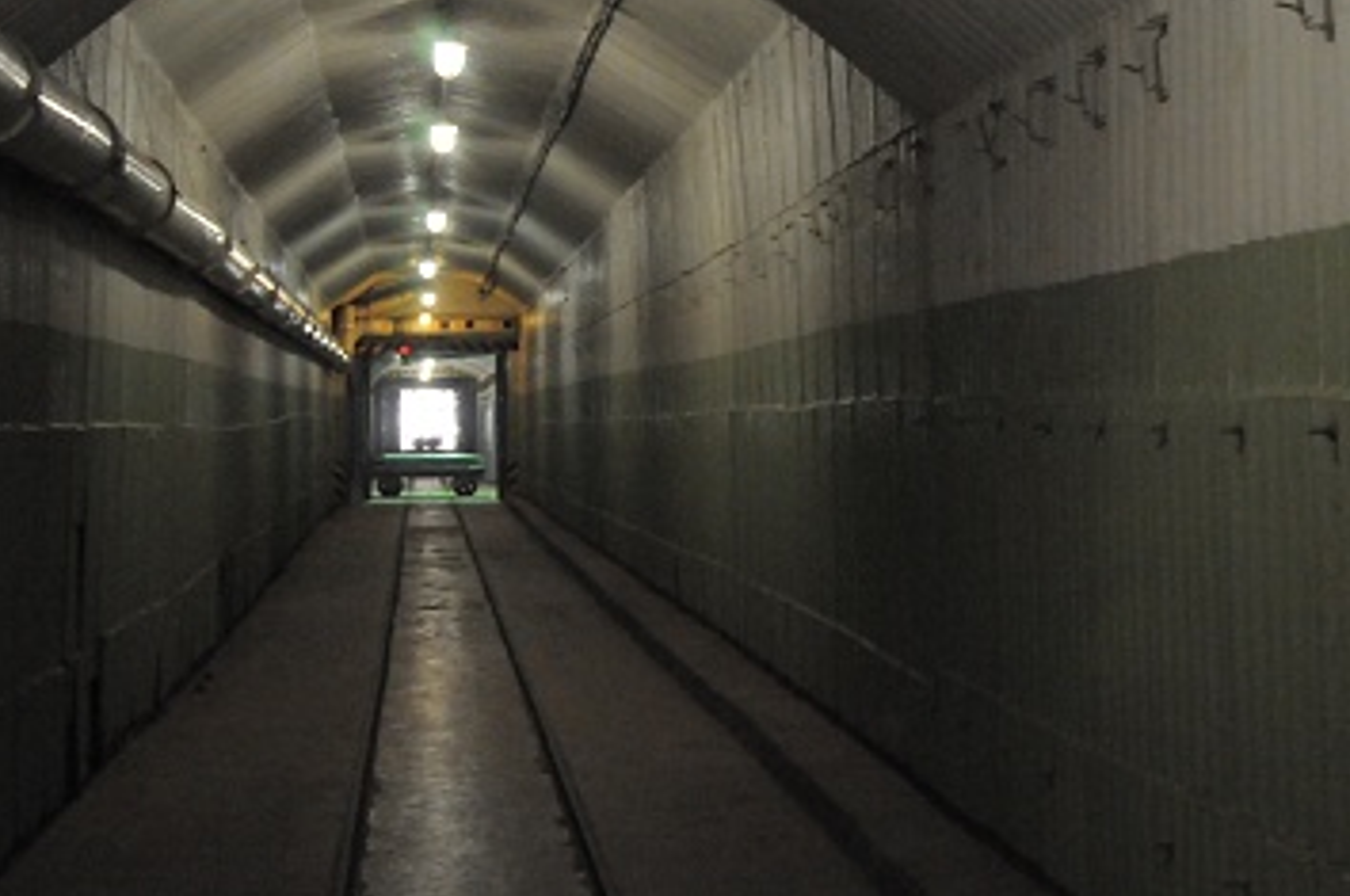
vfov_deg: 22.1
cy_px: 292
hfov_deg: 32.9
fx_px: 2284
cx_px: 732
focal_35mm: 61
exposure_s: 1/15
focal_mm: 24
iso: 3200
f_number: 7.1
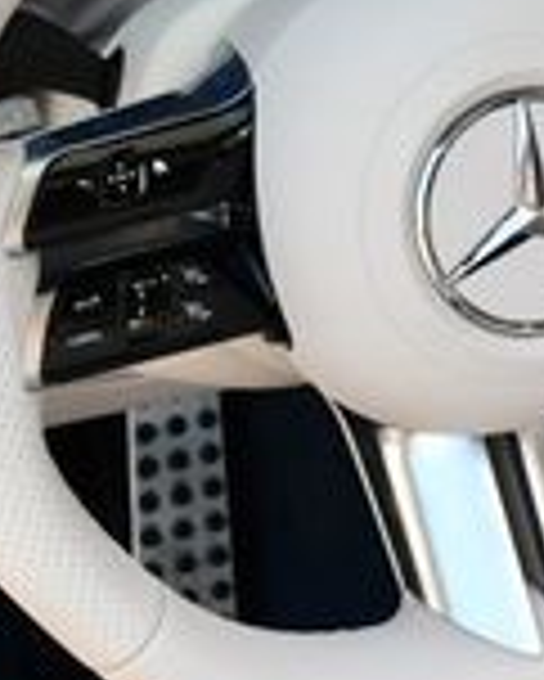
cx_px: 791
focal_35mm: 175
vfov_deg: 11.0
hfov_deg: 8.7
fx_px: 3518
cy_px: 126
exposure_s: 1/250
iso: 400
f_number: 5
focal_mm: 22
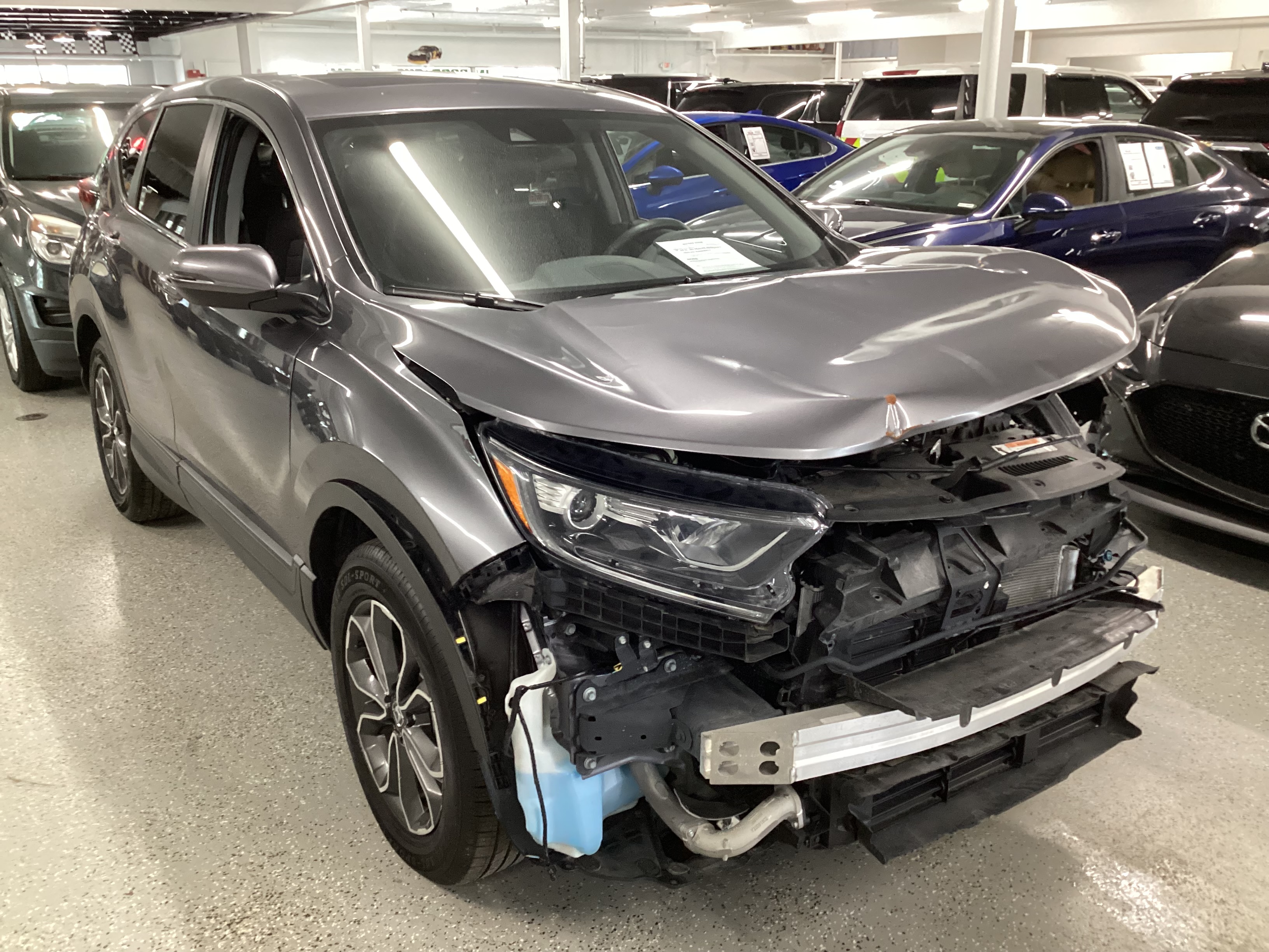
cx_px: 634
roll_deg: +0.6
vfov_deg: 45.4
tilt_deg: -20.1
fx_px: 1136
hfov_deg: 58.4
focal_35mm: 31
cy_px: 476
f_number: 2.4
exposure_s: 1/40
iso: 320
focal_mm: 3.3
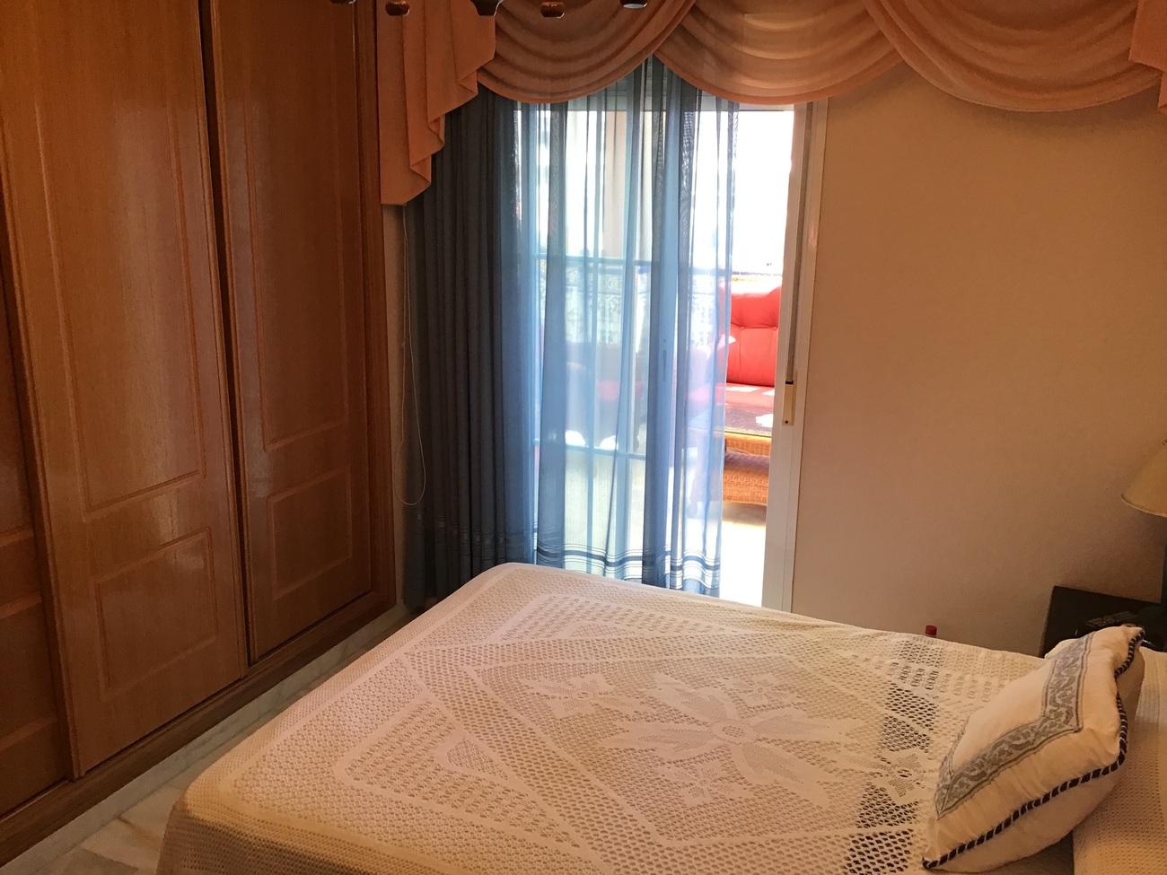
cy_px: 438
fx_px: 1045
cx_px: 584
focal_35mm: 31
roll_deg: -0.4
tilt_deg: -17.1
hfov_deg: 58.4
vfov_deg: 45.4
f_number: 2.4
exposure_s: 1/33
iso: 32
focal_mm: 3.3
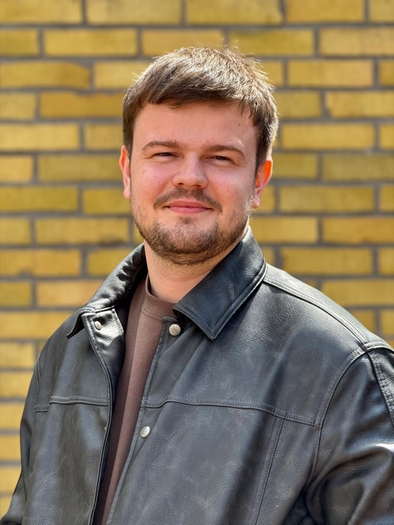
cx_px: 197
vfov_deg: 16.4
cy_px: 262
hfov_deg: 12.3
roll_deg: +0.4
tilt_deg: -2.9
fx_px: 1821
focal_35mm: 120
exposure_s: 1/375
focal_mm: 15.66
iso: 64
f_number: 2.8
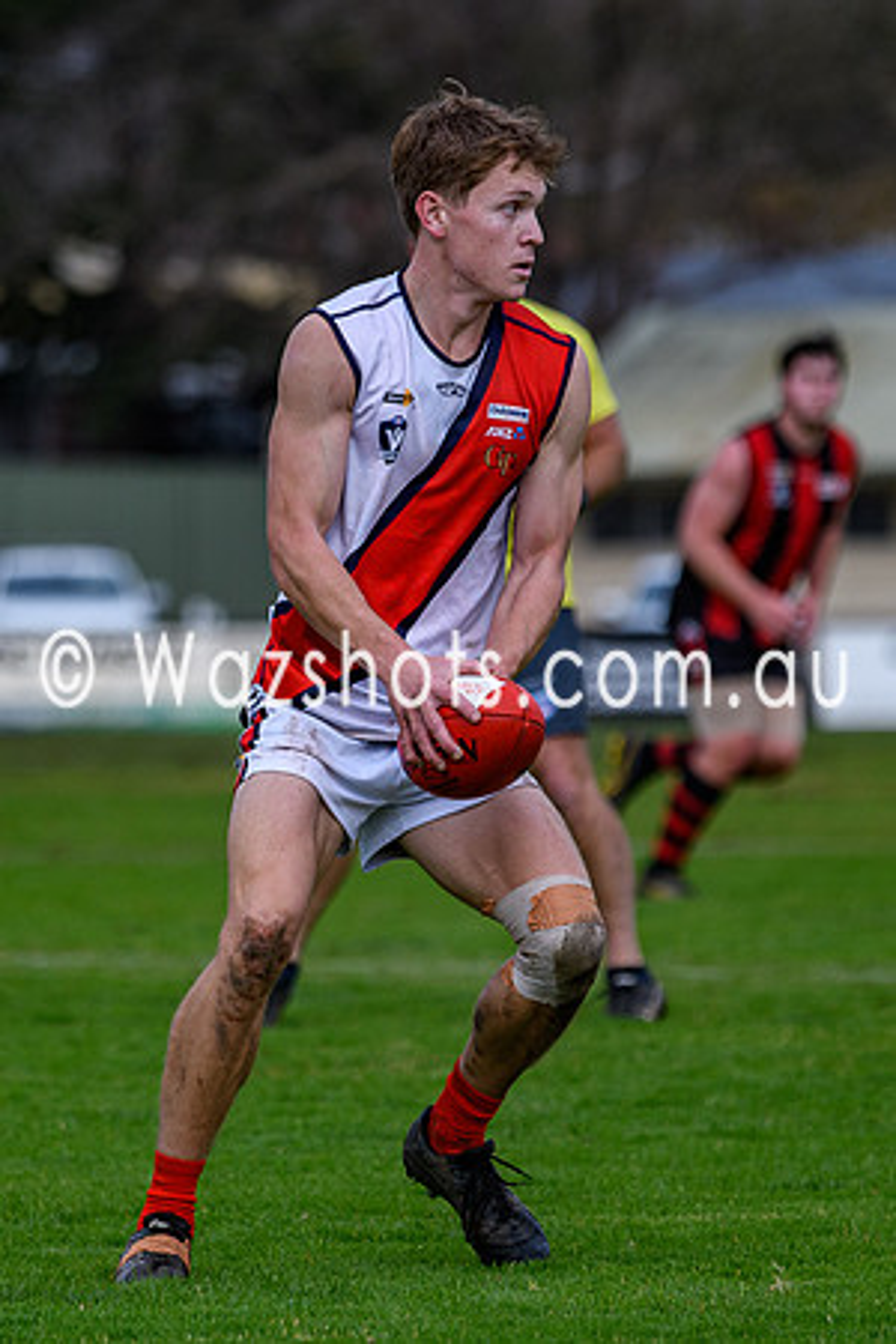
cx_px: 309
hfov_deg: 3.0
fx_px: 17198
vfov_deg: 4.5
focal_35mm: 461
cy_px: 736
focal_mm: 155
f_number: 2.8
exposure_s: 1/2500
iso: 160
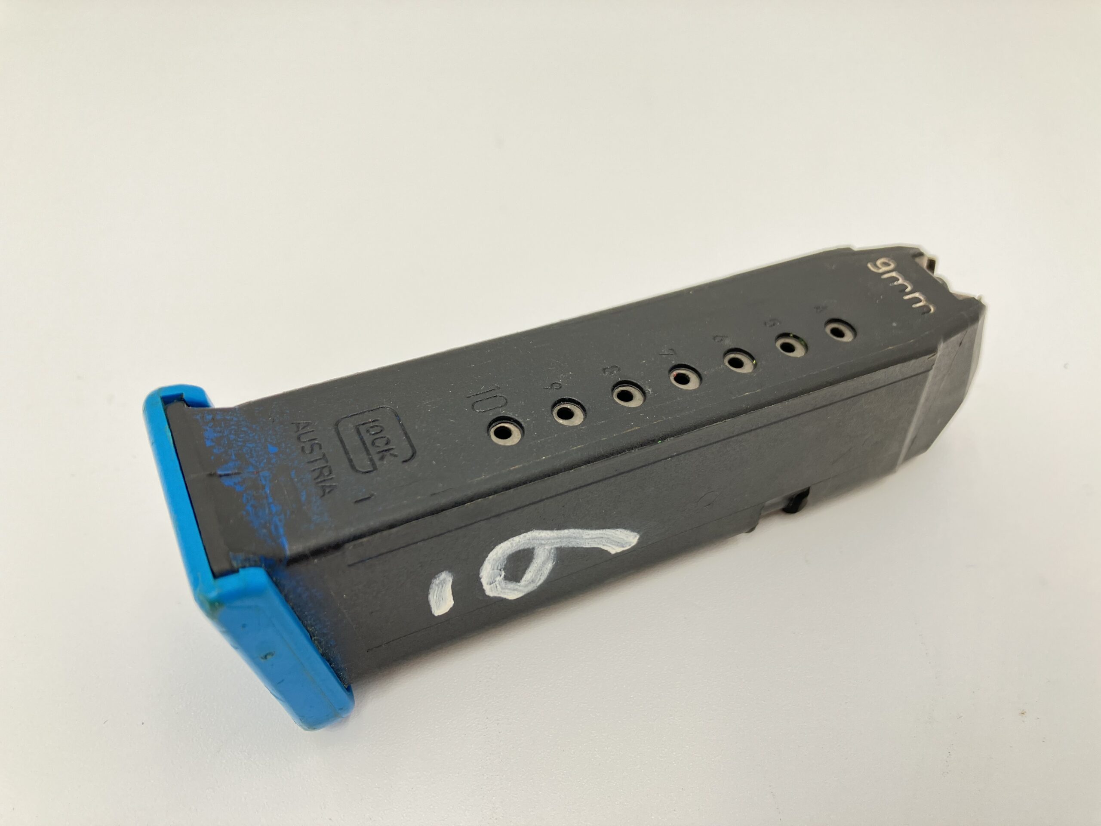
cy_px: 413
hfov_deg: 63.4
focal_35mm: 28
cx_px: 550
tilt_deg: -46.0
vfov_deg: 49.7
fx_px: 891
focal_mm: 3.99
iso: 64
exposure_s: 1/121
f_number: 1.8
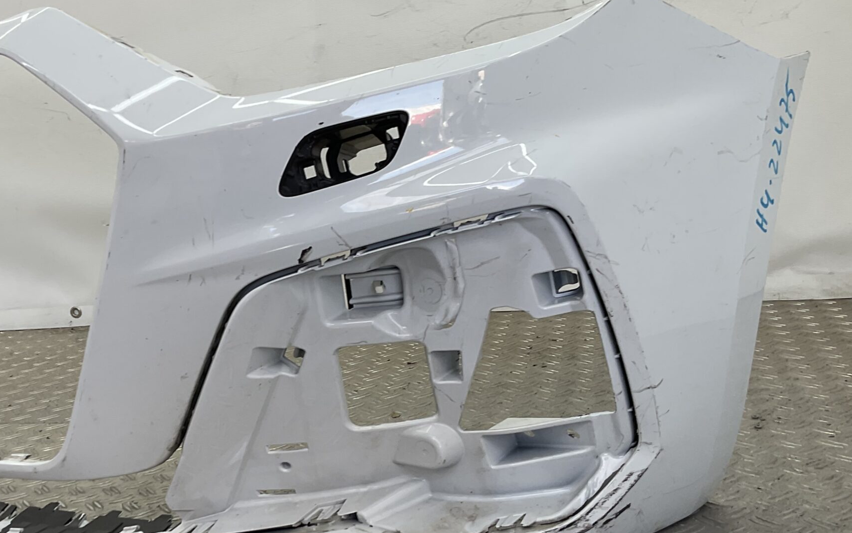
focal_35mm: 46
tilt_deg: -14.4
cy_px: 339
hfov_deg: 42.7
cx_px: 259
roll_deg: +7.6
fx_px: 1068
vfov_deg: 27.9
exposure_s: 1/136
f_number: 1.8
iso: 16
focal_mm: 3
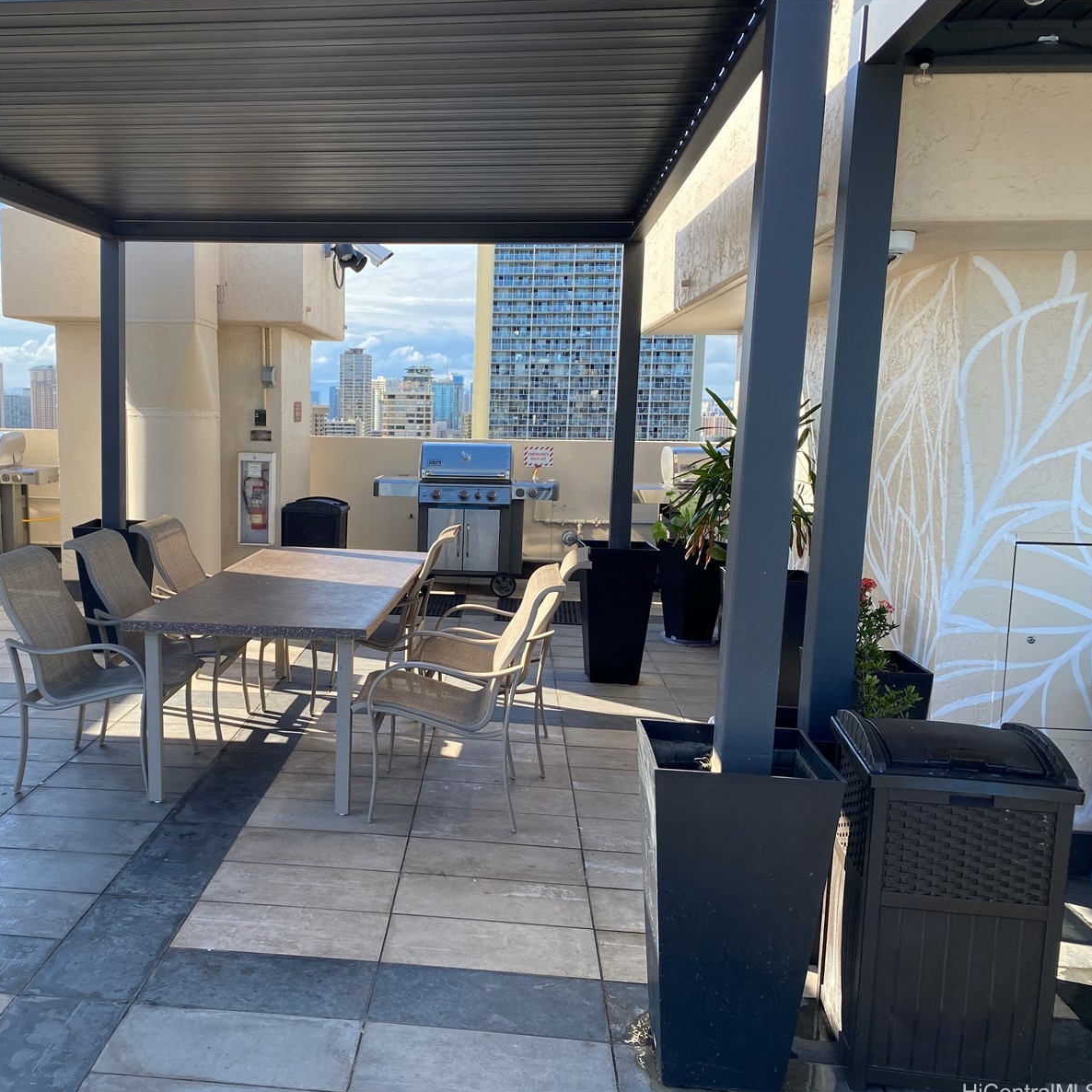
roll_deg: -0.9
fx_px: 1106
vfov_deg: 52.5
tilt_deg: -9.4
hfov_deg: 51.5
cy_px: 549
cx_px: 362
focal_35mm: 31
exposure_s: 1/816
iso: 32
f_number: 1.8
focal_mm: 4.25
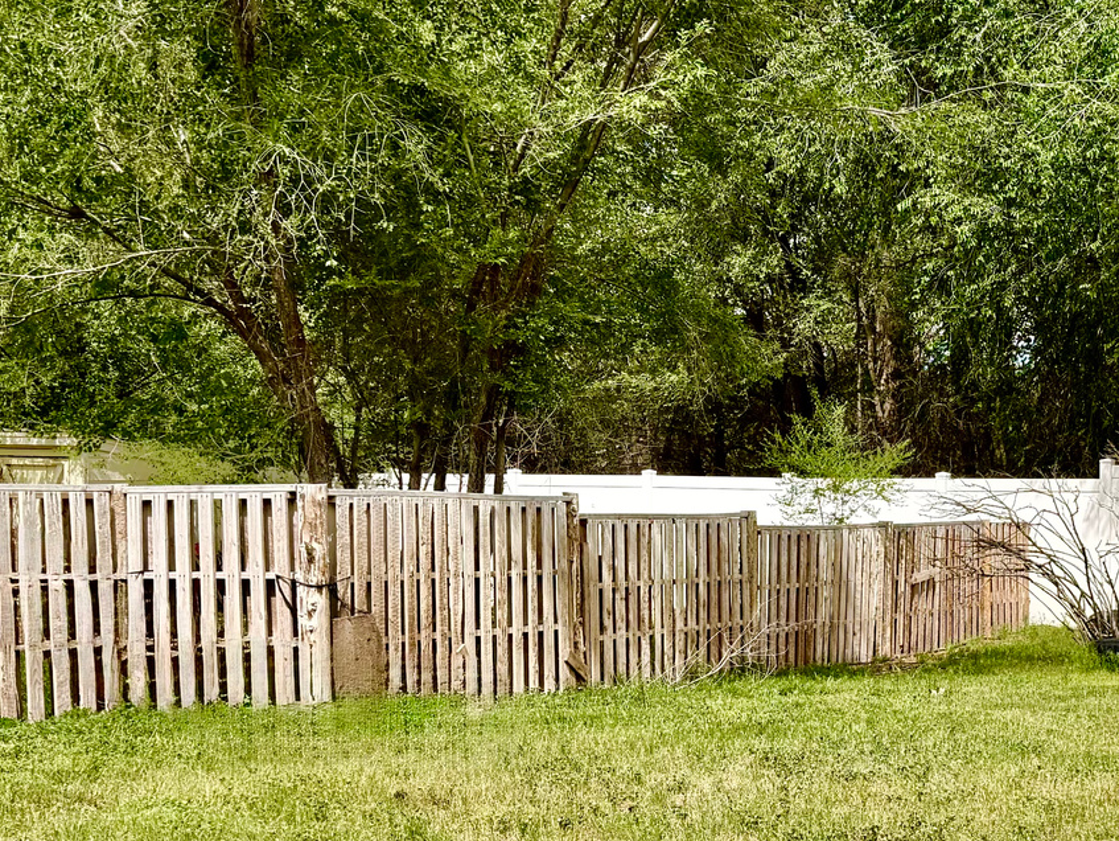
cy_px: 602
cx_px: 939
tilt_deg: -4.3
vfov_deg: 25.0
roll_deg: +0.4
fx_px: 1876
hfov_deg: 32.1
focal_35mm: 58
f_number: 1.78
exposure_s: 1/3584
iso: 80
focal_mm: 6.76
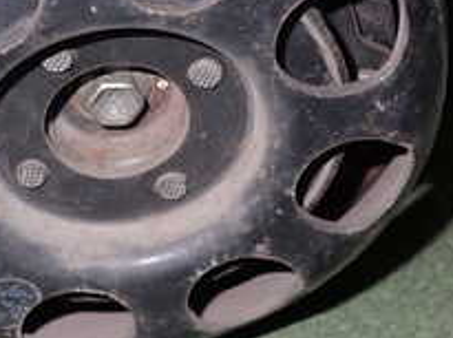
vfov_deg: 16.6
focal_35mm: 88
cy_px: 62
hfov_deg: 22.1
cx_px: 106
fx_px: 1150
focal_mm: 5.4
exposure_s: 1/30
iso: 200
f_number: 6.3
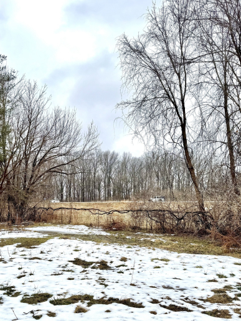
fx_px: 288
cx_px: 92
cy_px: 196
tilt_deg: -0.1
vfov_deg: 57.8
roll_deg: +0.8
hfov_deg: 45.1
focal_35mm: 31
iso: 80
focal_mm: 6.76
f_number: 1.78
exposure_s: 1/4310
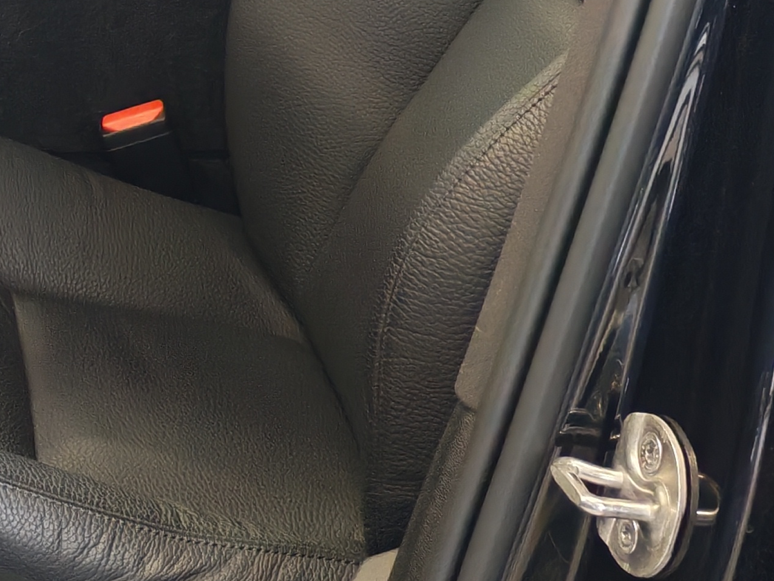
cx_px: -270
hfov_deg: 17.3
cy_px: -75
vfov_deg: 13.6
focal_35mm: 106
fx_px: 2370
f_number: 1.9
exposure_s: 1/100
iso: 584
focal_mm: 6.12
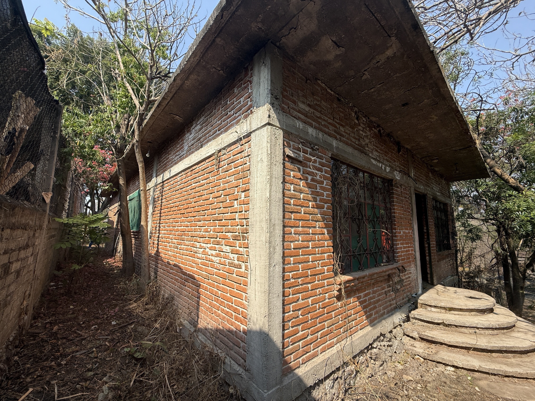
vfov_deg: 85.7
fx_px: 216
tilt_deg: +9.0
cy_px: 200
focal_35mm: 14
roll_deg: -2.0
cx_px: 268
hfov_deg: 102.1
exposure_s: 1/1285
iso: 50
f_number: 2.2
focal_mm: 2.22
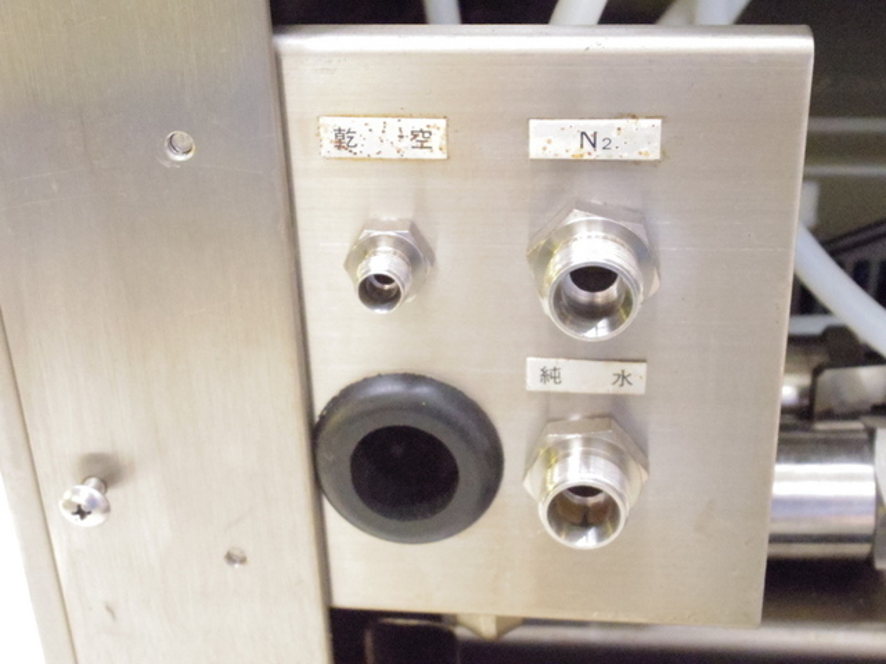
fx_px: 1382
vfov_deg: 27.0
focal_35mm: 54
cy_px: 332
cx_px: 443
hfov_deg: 35.5
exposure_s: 1/60
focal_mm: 11.7
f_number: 4
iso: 6400
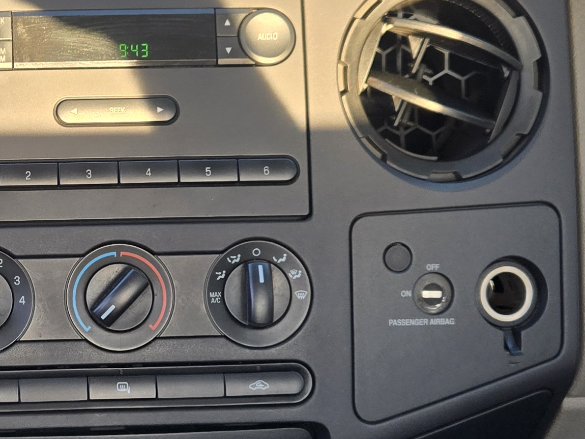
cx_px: 39
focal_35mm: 80
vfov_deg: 18.4
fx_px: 1352
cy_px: 221
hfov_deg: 23.6
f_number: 1.8
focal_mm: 5.4
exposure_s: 1/180
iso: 64
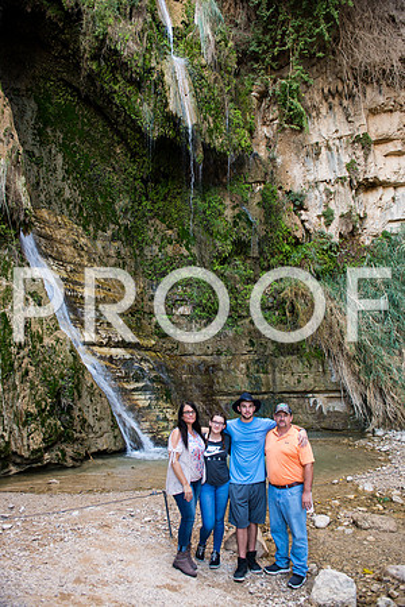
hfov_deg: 53.1
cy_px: 304
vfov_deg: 73.7
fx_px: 405
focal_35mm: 24
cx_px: 202
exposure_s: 1/60
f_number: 2.8
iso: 200
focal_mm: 24
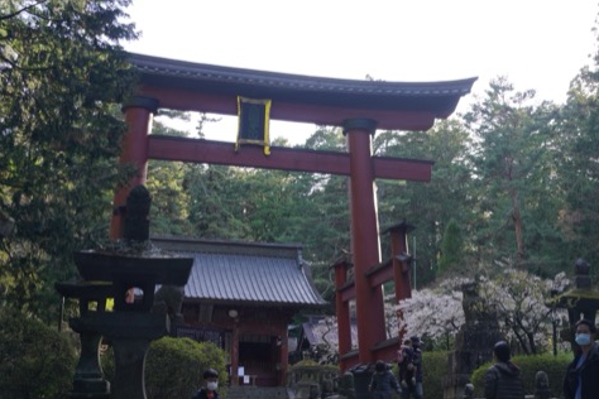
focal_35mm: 54
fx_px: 898
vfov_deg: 25.0
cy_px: 256
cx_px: 387
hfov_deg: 36.6
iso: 100
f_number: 4
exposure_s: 1/100
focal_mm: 40
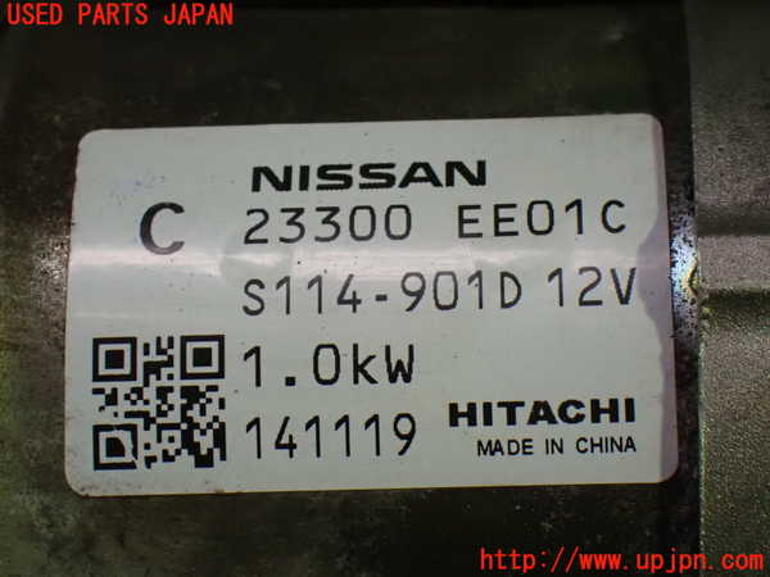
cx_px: 385
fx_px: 2224
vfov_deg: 14.8
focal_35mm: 100
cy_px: 288
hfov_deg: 19.6
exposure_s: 1/100
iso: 1600
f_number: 4.9
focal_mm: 18
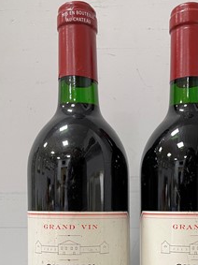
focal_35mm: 46
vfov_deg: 39.2
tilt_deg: -1.6
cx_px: 135
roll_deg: +0.1
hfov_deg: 31.2
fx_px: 351
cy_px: 222
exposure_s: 1/50
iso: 100
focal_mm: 4.2
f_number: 1.6
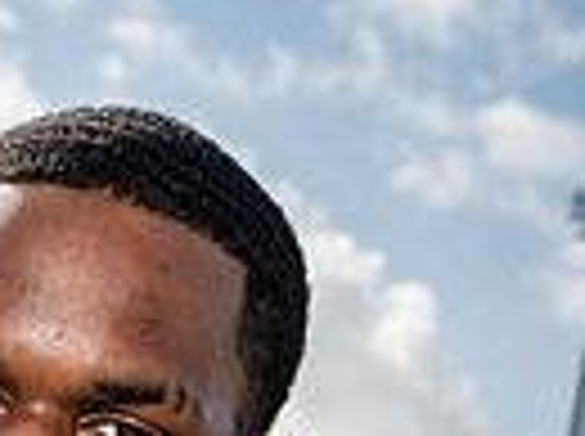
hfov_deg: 11.6
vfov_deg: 8.2
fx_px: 2817
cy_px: 1002
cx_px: -86
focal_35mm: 167
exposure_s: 1/250
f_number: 8
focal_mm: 50
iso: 125
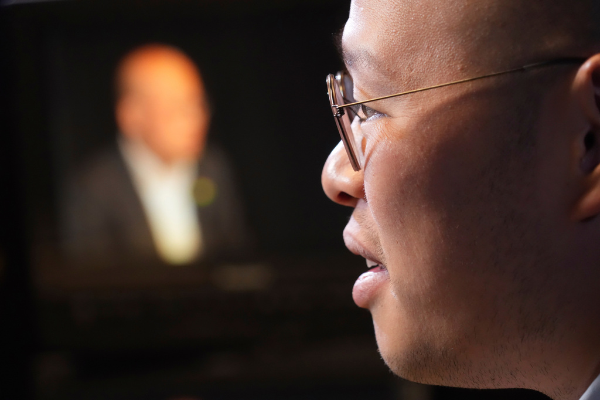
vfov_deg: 7.6
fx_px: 3016
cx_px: 300
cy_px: 200
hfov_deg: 11.4
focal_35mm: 181
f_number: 6.3
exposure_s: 1/250
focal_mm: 181
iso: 8000
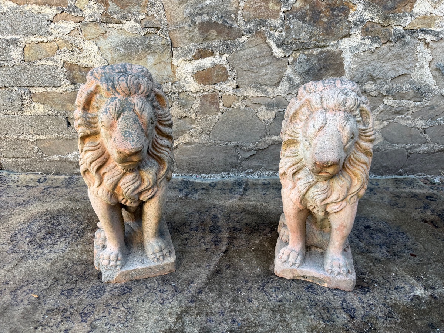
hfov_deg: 71.6
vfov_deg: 56.8
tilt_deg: -21.9
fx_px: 308
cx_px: 222
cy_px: 166
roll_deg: -1.1
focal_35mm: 24
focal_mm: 6.76
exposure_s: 1/172
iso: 64
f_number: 1.78
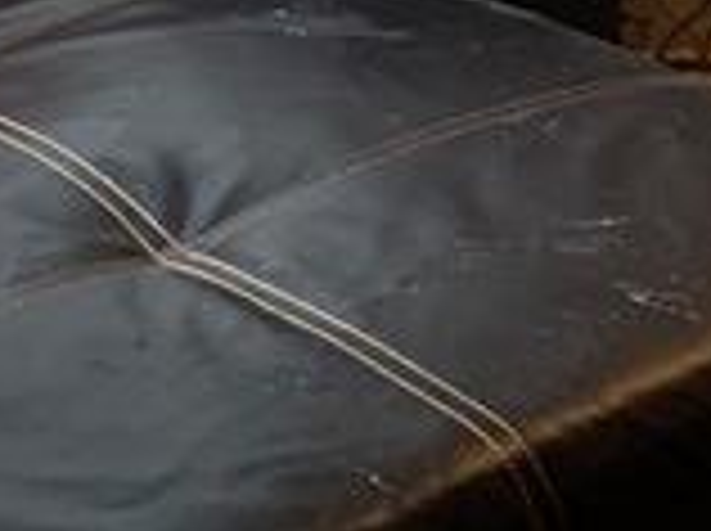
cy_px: -1116
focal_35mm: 169
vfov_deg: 7.6
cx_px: 1534
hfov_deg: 10.5
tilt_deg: -4.6
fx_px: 3466
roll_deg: -0.8
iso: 125
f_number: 1.8
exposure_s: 1/60
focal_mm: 4.25
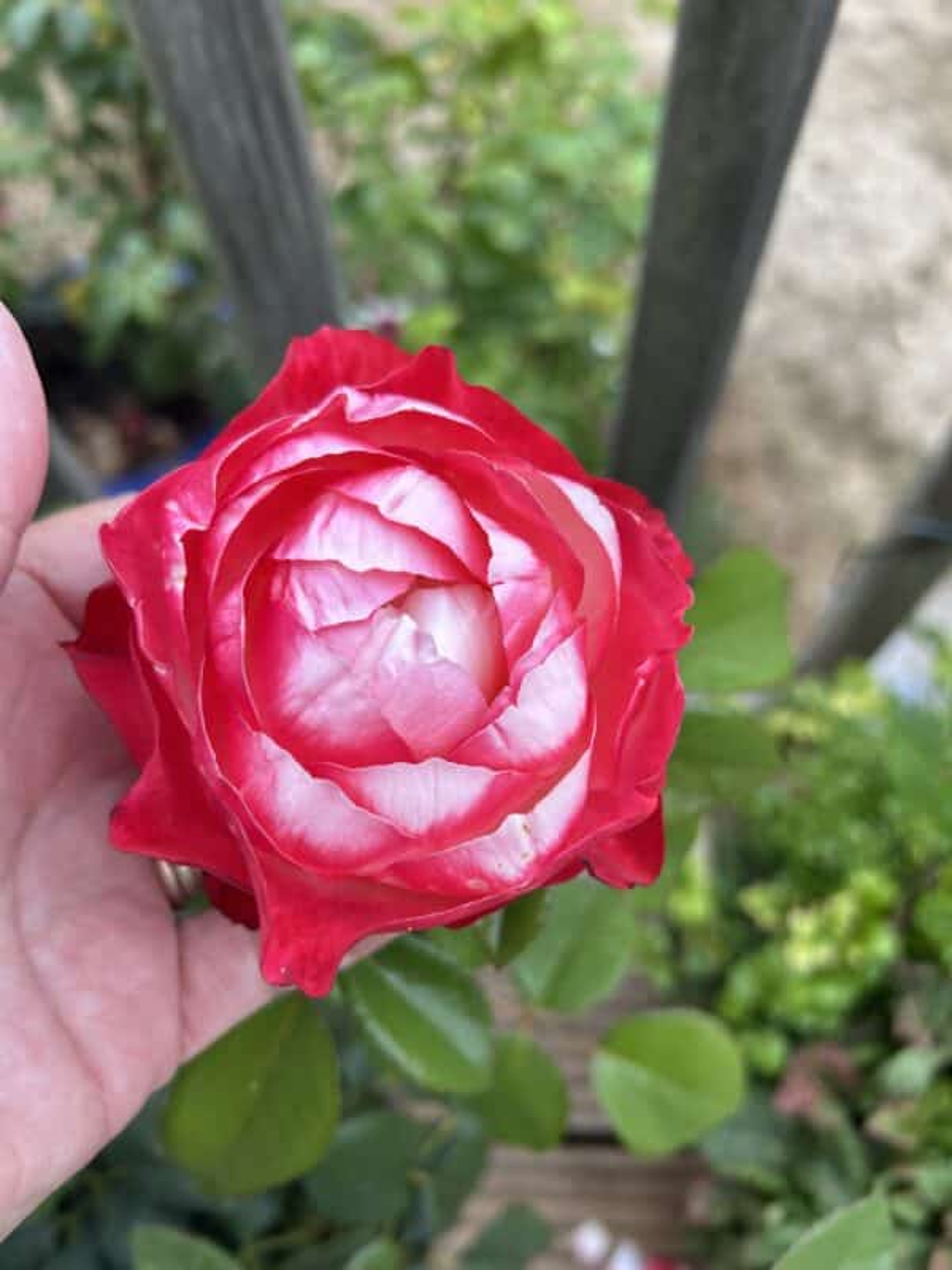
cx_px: 476
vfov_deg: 67.3
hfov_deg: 53.1
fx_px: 953
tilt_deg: -68.9
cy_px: 635
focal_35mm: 26
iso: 125
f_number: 1.5
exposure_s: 1/119
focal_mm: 5.7
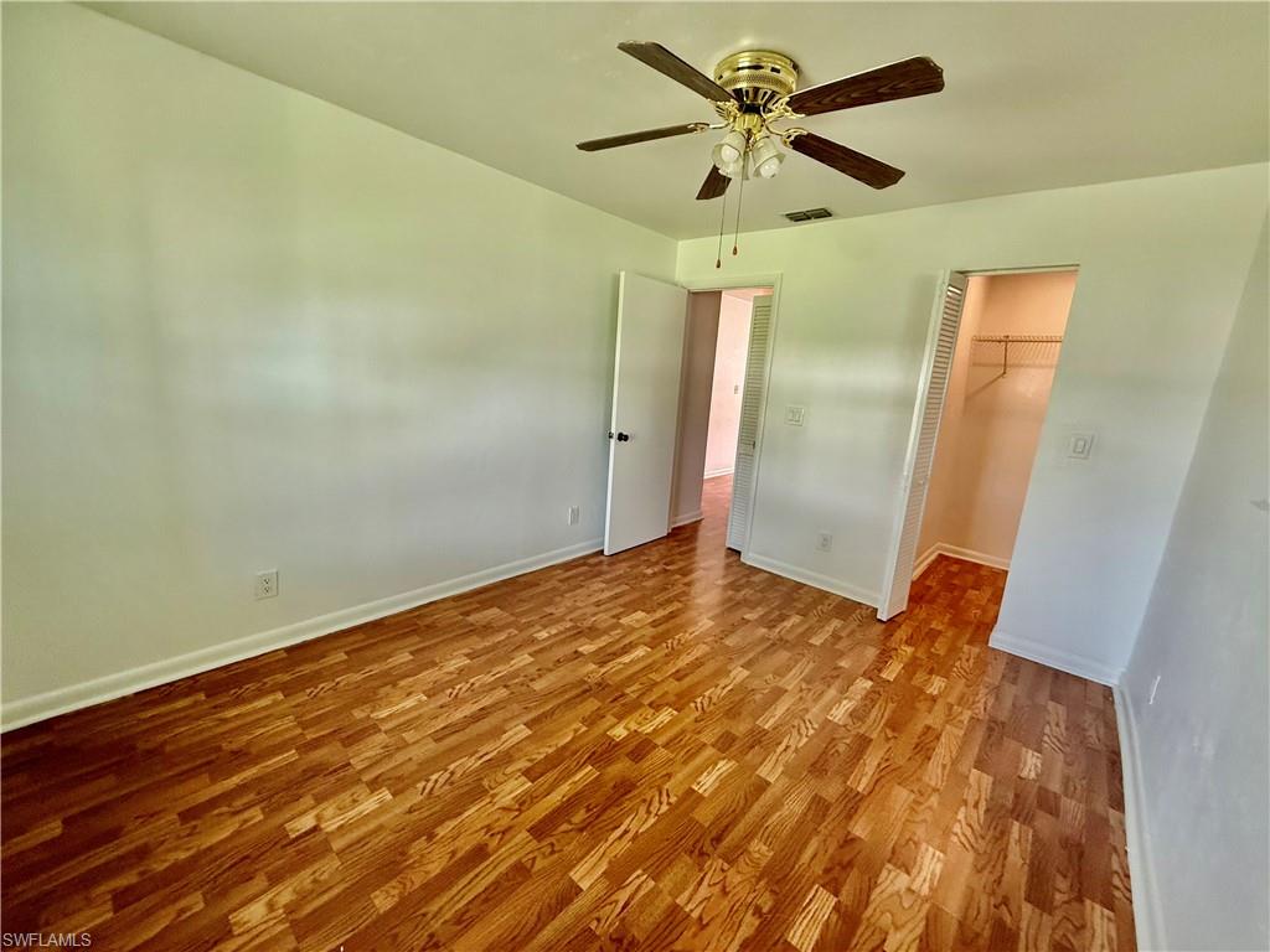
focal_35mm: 14
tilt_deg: -11.4
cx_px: 635
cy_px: 476
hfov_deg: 102.1
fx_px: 514
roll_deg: -4.6
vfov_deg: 85.7
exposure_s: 1/60
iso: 200
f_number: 2.2
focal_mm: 2.22
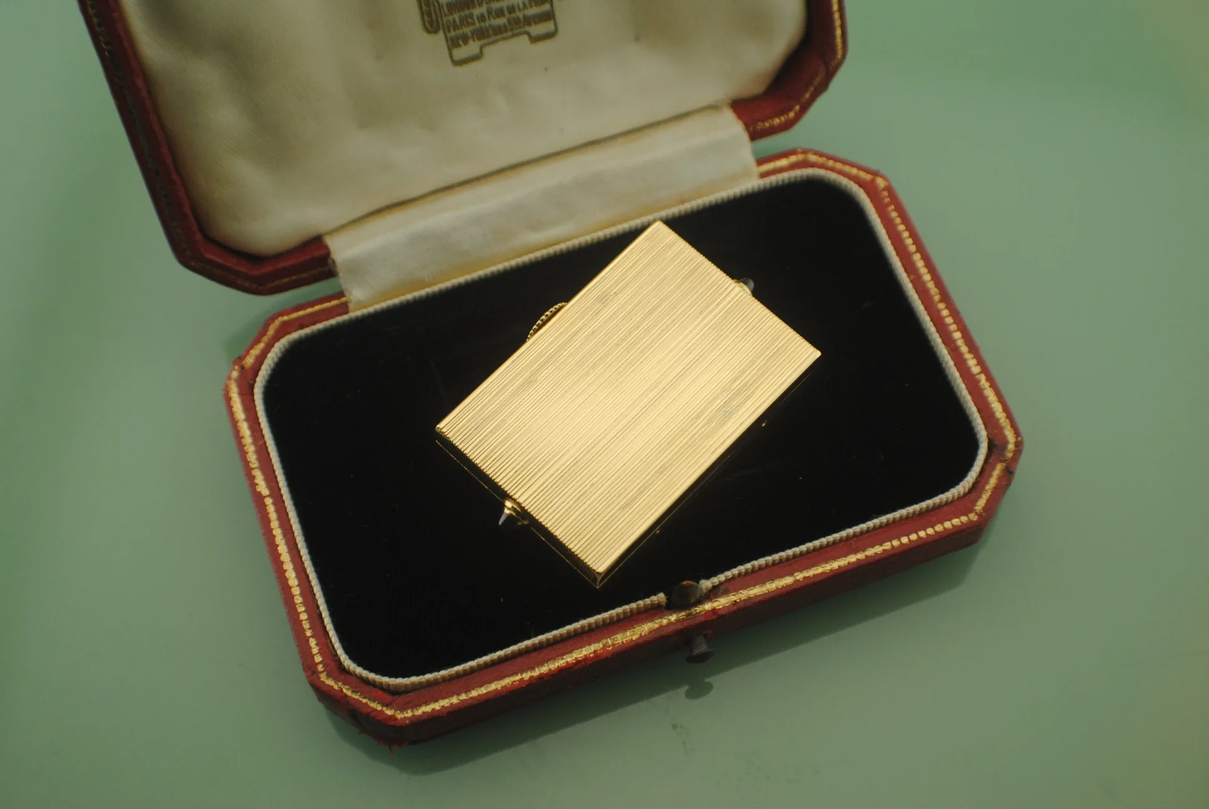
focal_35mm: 69
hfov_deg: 29.2
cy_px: 404
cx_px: 604
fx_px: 2320
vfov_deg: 19.8
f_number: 5.6
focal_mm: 46
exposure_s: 1/250
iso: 400
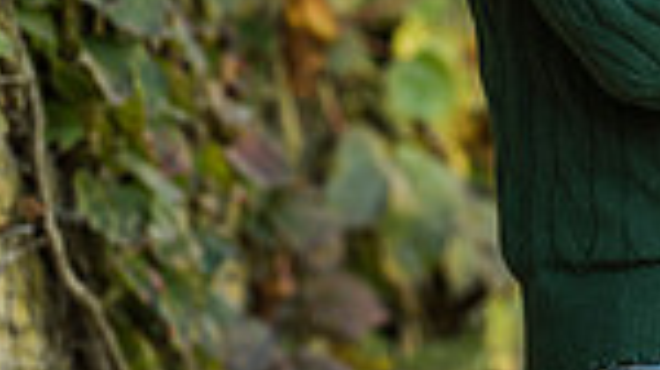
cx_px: 554
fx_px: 7150
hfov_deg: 5.3
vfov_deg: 3.0
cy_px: -251
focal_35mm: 409
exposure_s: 1/250
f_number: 3.5
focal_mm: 130
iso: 500
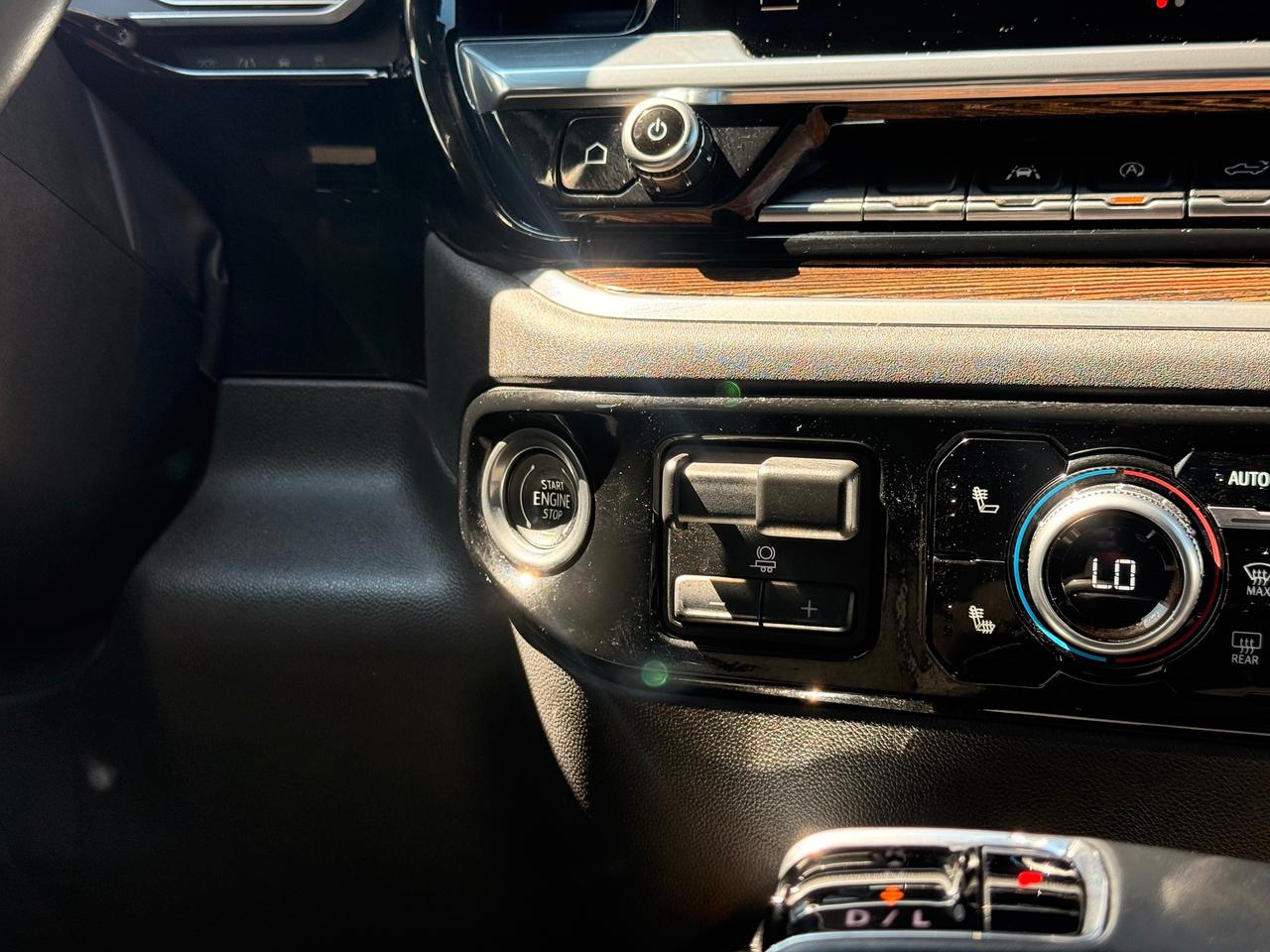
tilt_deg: -9.9
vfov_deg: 30.3
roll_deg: -1.0
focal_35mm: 48
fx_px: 1761
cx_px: 635
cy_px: 476
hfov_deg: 39.7
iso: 125
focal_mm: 6.76
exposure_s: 1/164
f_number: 1.78
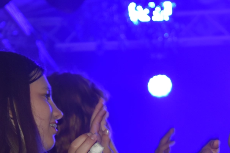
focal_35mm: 245
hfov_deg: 8.4
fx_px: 1565
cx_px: 215
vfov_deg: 5.6
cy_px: 162
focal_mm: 66
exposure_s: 1/80
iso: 800
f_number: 5.3
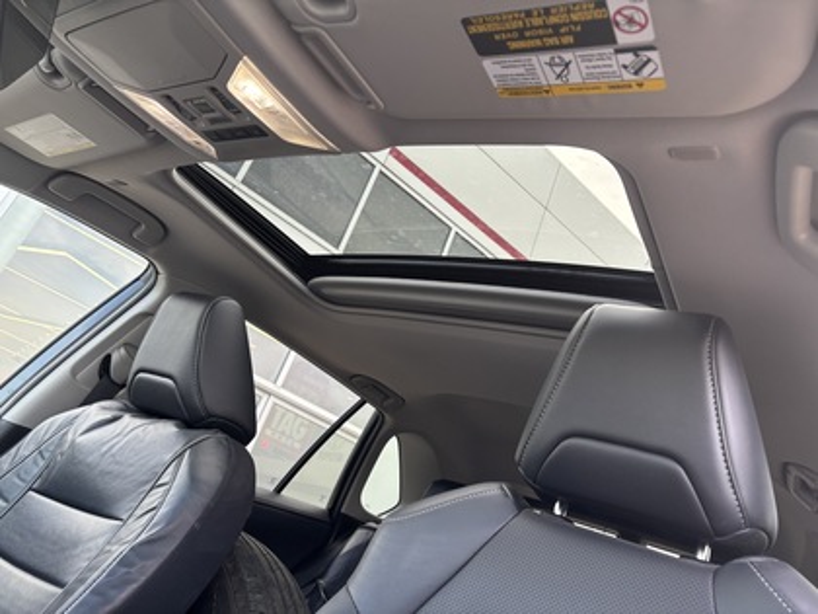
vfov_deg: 53.1
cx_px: 409
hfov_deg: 67.3
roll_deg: -21.1
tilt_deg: +21.9
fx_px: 614
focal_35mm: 26
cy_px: 307
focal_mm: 5.96
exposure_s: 1/121
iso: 64
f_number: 1.6
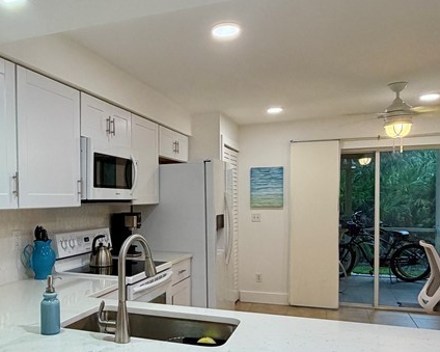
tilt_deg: -2.7
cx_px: 155
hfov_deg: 53.4
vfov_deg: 44.3
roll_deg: +0.5
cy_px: 214
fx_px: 430
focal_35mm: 33
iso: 160
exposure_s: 1/120
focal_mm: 2.22
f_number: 2.2
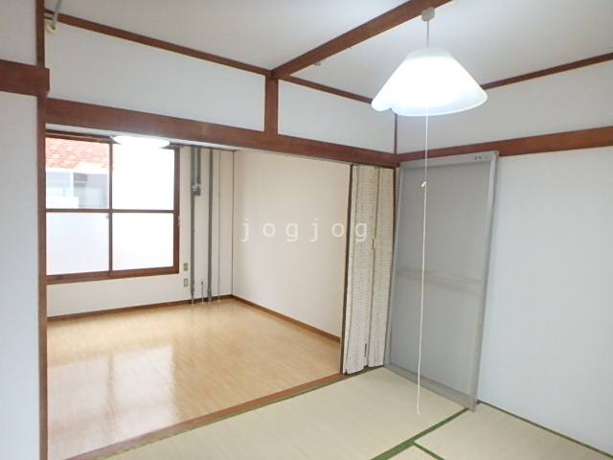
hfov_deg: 79.0
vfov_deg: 63.4
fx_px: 372
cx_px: 306
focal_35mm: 21
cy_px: 230
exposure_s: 1/100
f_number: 3.5
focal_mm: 3.7
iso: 800
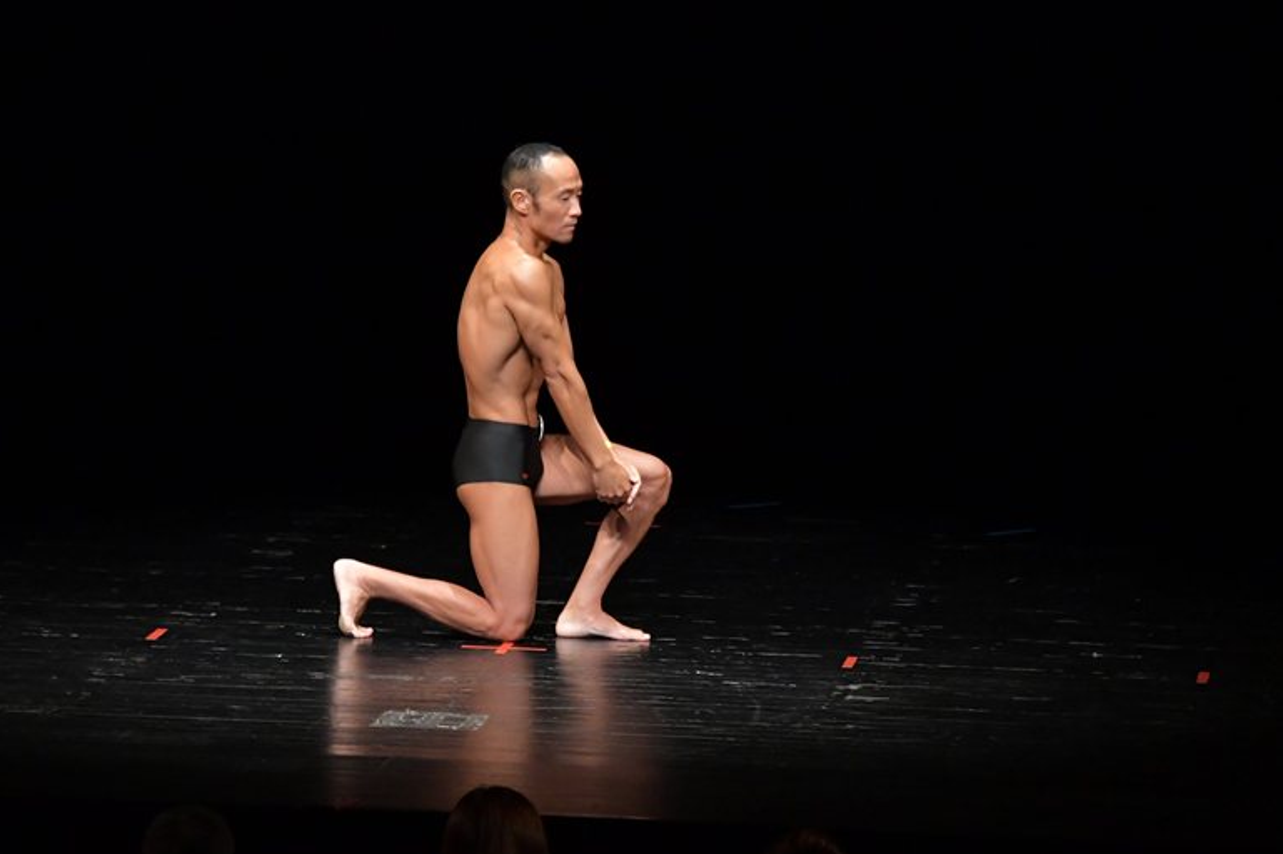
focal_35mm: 257
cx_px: 642
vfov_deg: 5.3
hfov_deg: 8.0
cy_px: 429
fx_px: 9155
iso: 4000
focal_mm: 170
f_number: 5.6
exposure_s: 1/400
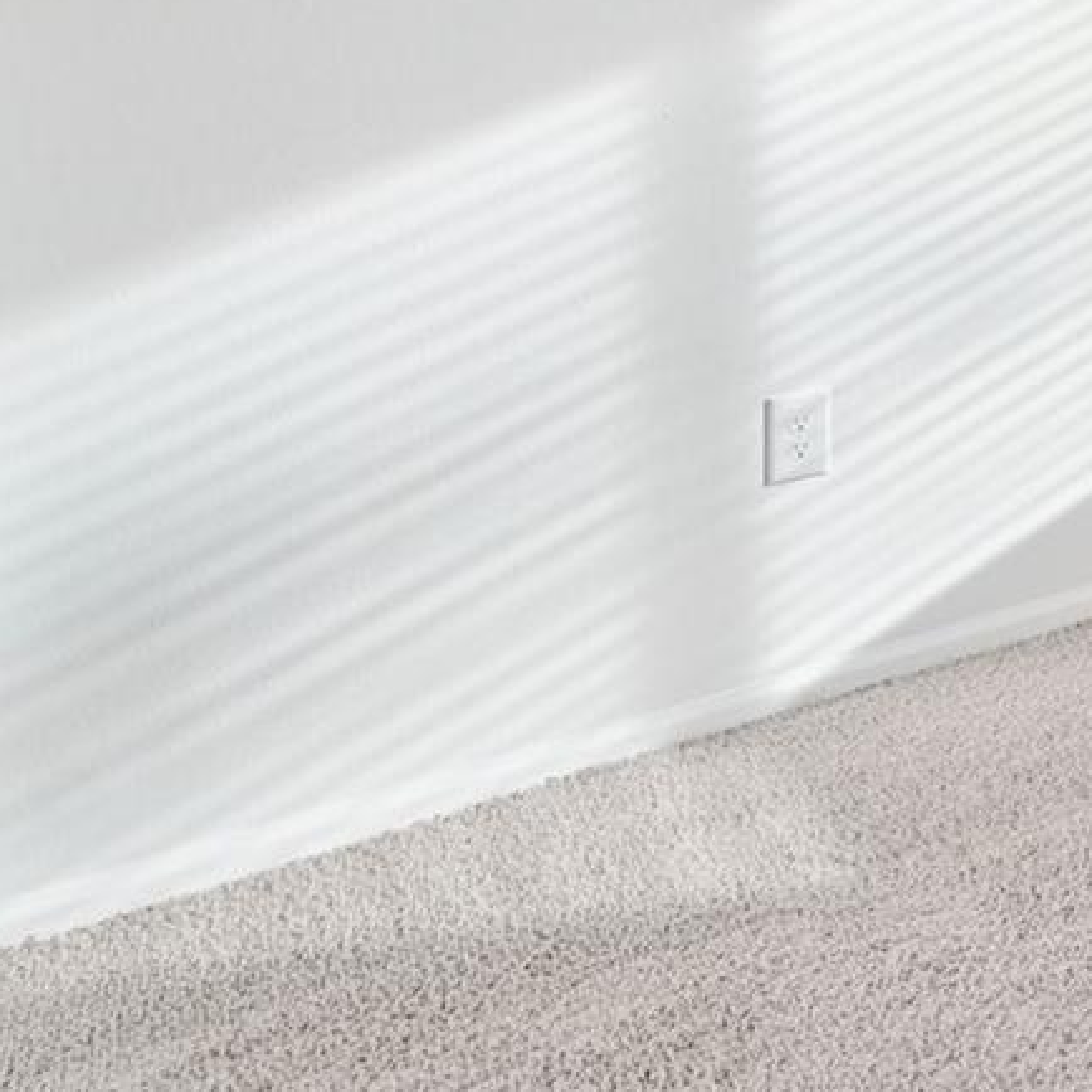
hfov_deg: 25.2
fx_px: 1677
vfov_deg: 31.7
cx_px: 1721
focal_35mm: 47
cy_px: -126
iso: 800
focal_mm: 10
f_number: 8
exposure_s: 1/6
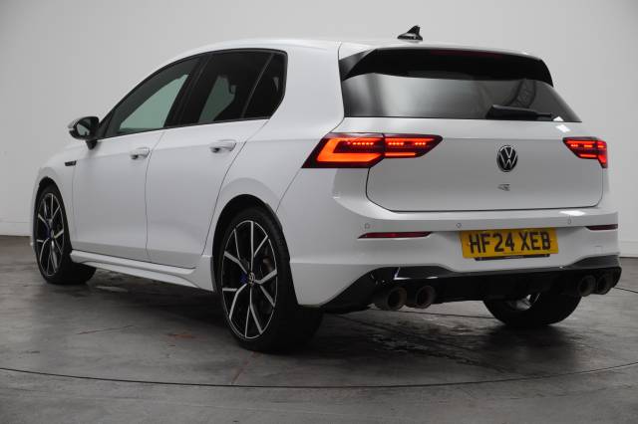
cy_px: 212
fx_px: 1142
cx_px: 319
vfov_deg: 21.1
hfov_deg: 31.2
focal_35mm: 64
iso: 400
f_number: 9.5
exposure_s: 1/15
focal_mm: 43
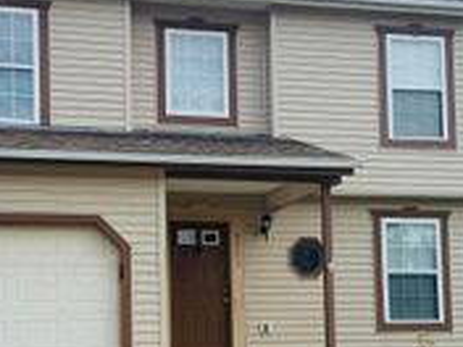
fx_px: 910
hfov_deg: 28.4
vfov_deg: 21.4
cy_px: 267
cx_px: 166
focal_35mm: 68
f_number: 1.78
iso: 80
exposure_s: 1/4673
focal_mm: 6.76
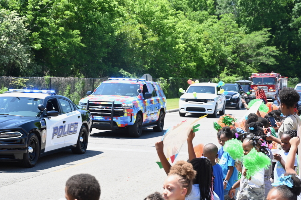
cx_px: 126
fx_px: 685
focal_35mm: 82
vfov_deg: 16.6
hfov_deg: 24.7
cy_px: 94
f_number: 5.6
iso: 160
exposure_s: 1/250
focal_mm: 70
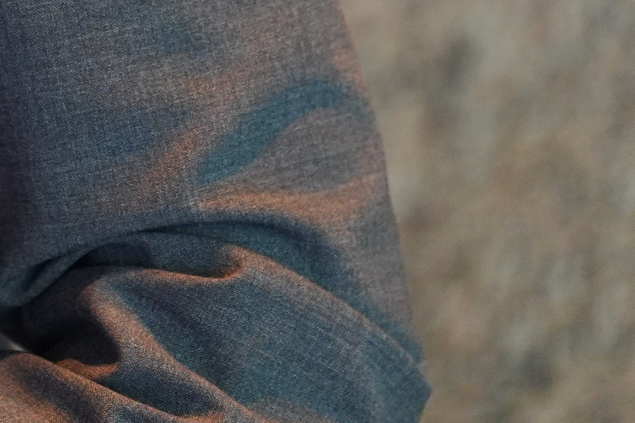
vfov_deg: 1.7
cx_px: -507
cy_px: -354
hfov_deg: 2.6
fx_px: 13880
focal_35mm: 787
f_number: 2.8
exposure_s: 1/100
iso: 2500
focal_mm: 200
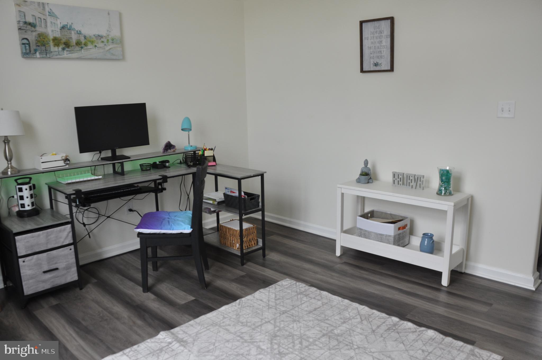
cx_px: 271
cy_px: 180
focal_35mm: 30
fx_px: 451
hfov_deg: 62.0
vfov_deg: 43.5
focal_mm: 20
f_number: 5.6
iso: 400
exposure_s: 1/125
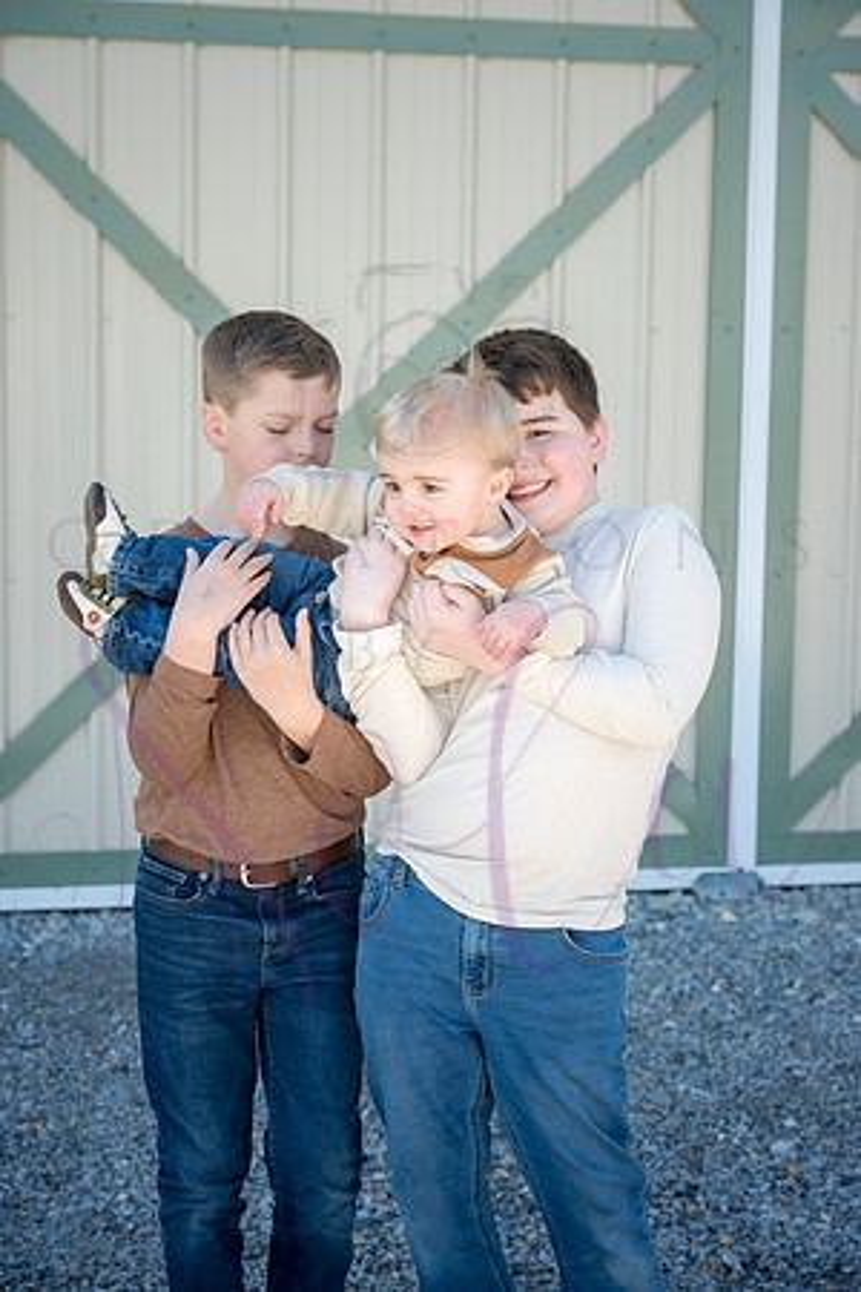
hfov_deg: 23.0
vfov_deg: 33.9
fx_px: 2116
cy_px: 646
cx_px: 430
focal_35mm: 59
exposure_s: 1/640
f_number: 5
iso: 400
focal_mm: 59
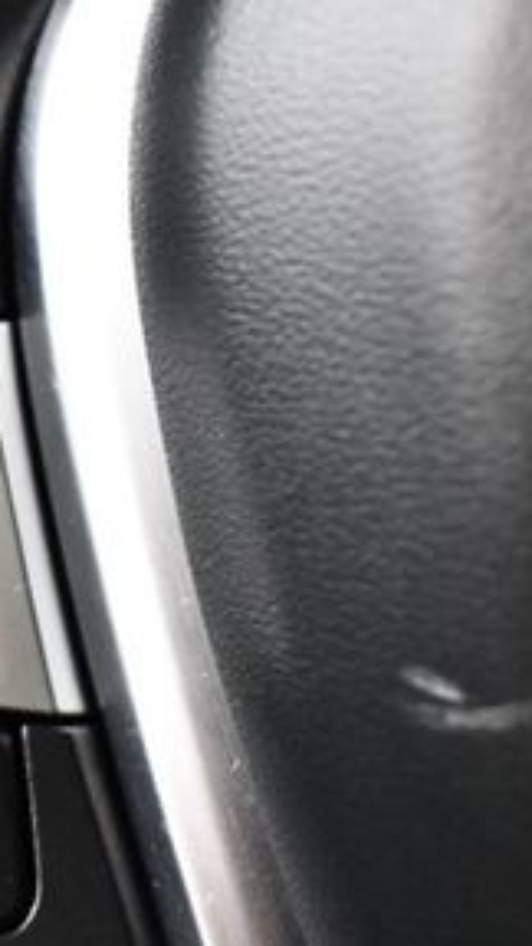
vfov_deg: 25.3
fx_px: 2107
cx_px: -223
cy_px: 460
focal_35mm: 84
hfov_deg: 13.7
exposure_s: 1/60
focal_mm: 18
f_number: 3.5
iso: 3200
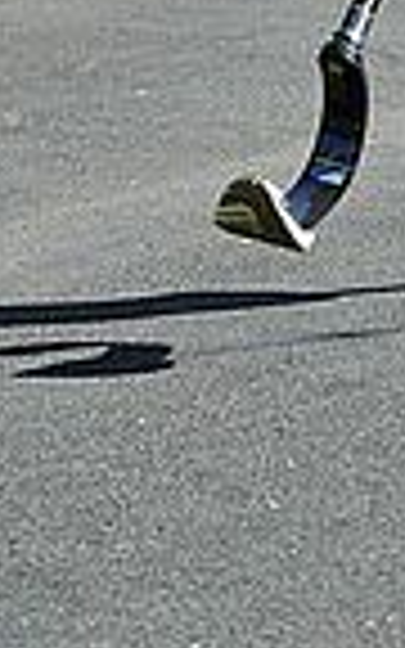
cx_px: 556
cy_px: -310
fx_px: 5015
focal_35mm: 284
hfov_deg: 4.6
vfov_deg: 7.3
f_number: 9
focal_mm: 80
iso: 200
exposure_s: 1/400
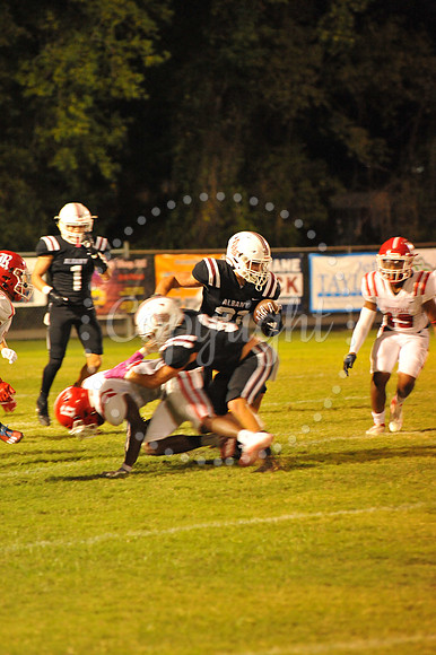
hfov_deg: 6.9
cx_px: 218
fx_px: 3637
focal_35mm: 200
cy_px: 328
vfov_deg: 10.3
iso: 5000
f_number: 5
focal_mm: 200
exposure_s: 1/160
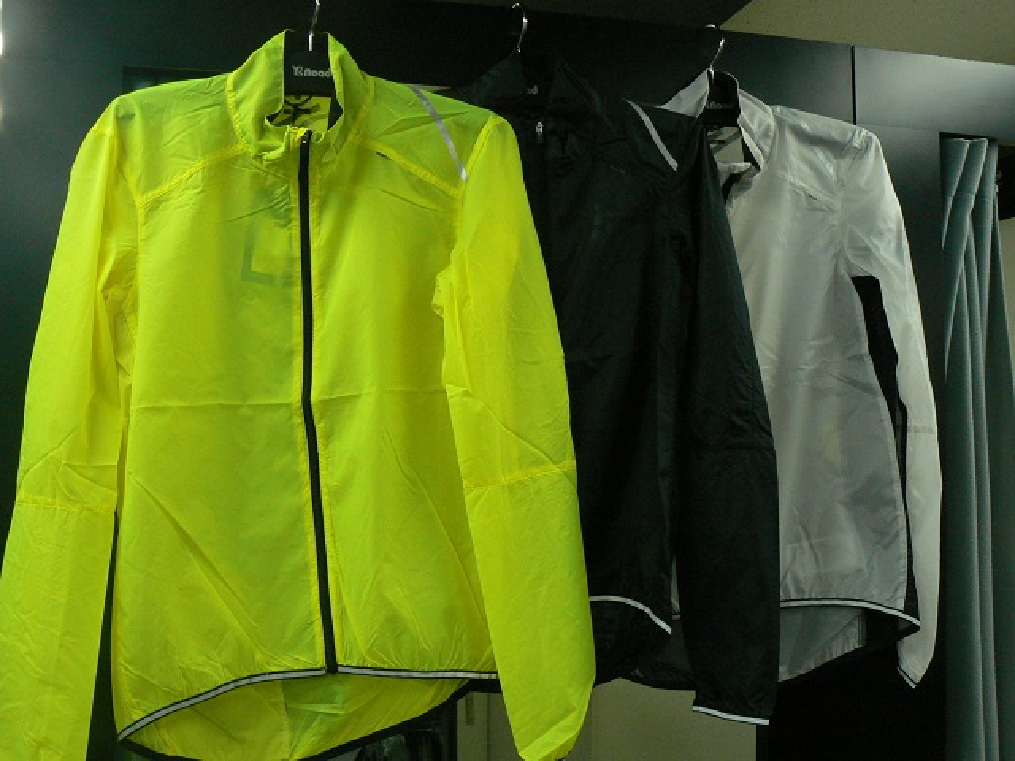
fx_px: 1056
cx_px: 508
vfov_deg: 39.7
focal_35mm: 36
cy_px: 380
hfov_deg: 51.4
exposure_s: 1/20
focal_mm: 6
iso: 200
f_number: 7.1
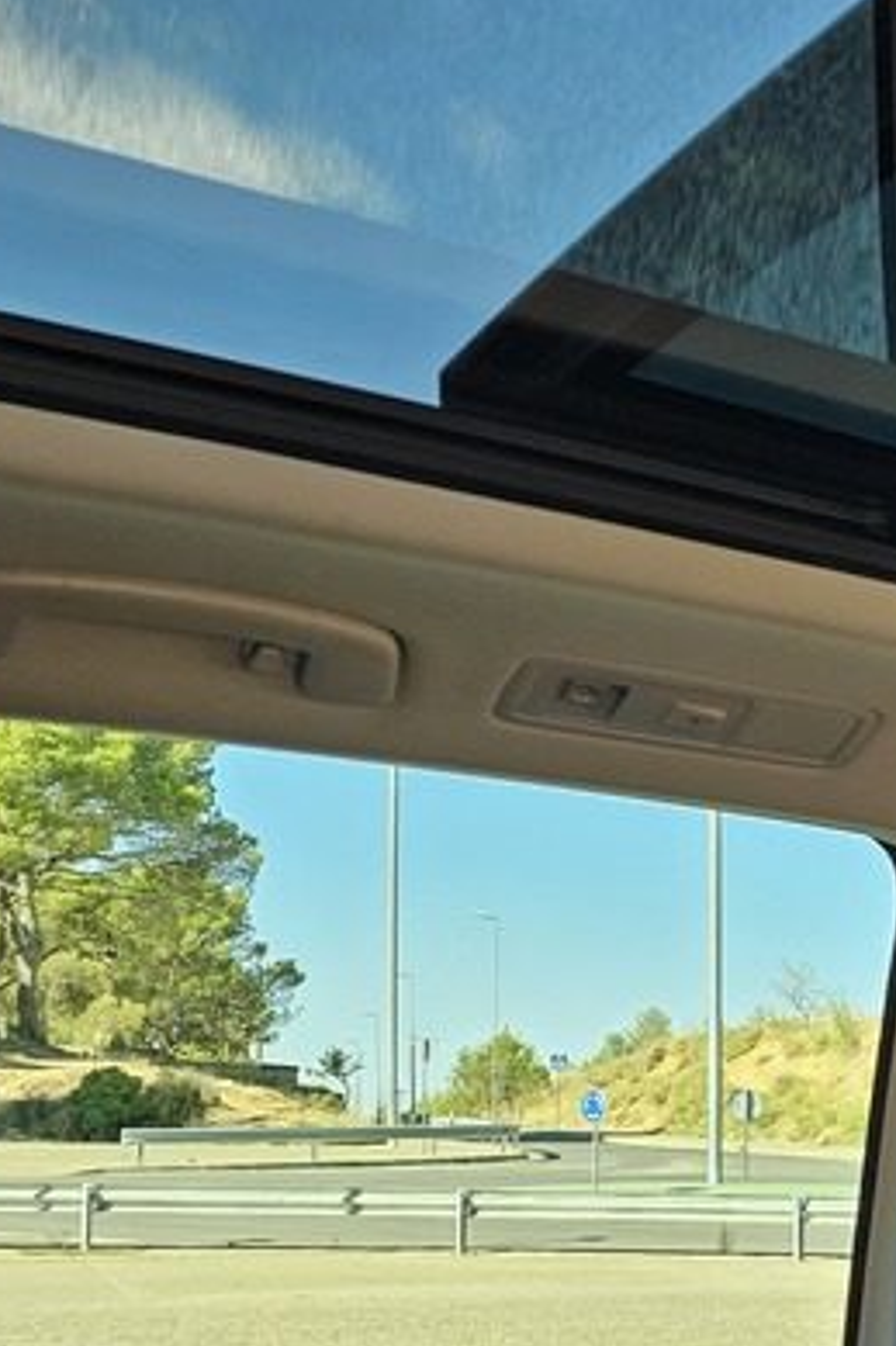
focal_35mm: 63
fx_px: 2354
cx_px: 1557
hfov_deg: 17.8
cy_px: 1183
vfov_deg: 30.6
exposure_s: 1/180
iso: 50
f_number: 1.7
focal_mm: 6.3
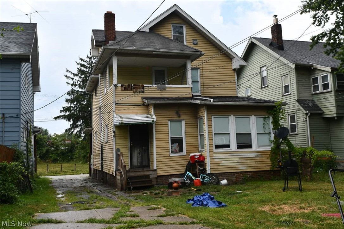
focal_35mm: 36
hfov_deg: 53.1
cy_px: 114
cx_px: 172
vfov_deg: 36.9
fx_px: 344
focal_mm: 24
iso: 160
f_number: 8
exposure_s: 1/250
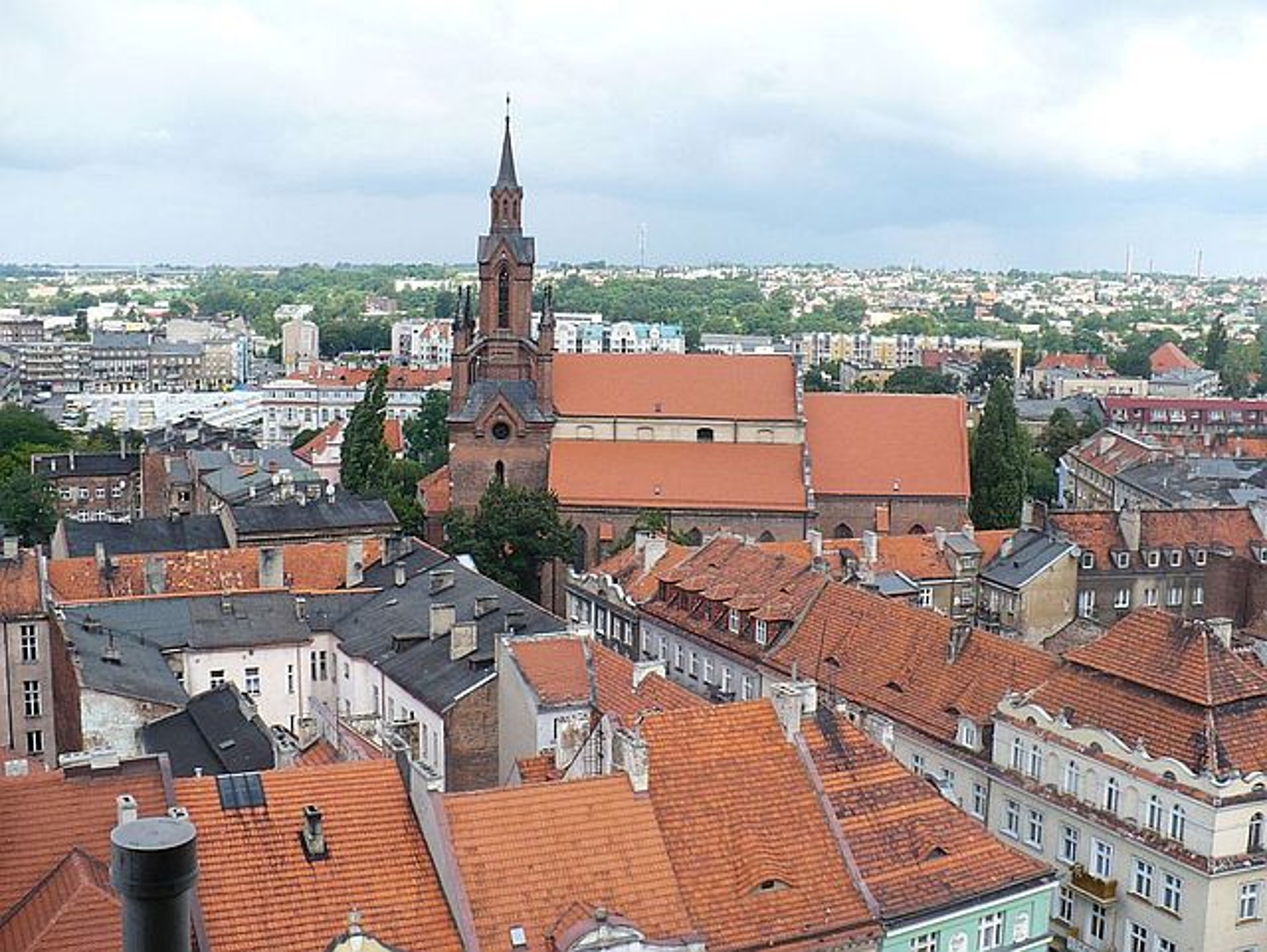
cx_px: 634
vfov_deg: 38.7
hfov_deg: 50.1
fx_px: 1355
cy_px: 476
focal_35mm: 37
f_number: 2.8
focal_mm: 6.1
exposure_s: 1/640
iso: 100
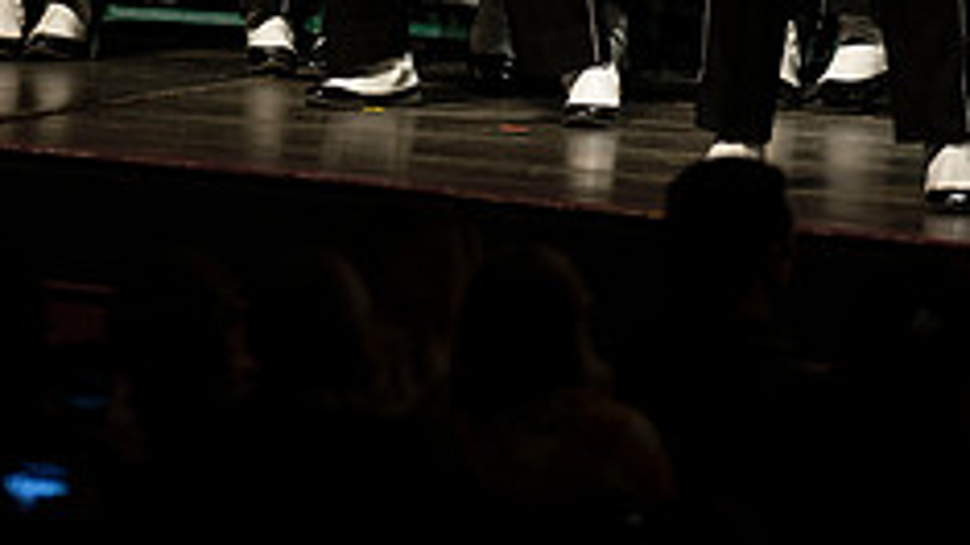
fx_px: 15478
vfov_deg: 2.0
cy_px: -268
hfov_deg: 3.6
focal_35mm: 602
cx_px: 440
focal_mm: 300
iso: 3200
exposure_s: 1/500
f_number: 2.8
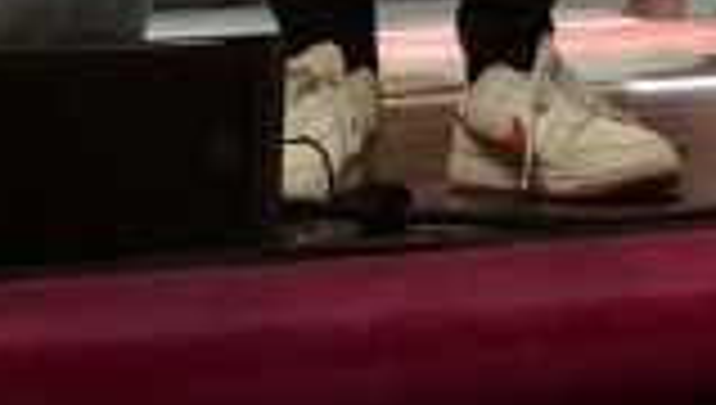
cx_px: 826
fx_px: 2092
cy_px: -754
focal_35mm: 110
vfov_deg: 9.2
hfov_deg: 18.5
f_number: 1.8
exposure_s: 1/50
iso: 1600
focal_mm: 5.4
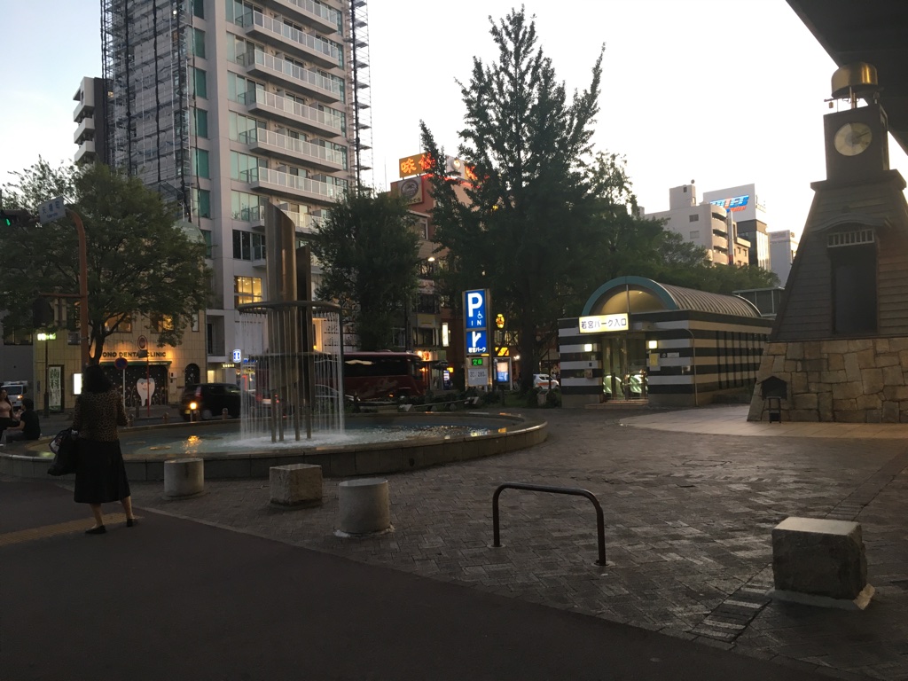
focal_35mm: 29
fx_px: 761
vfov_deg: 48.2
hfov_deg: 61.7
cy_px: 340
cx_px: 454
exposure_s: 1/30
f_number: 2.2
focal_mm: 4.15
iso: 50
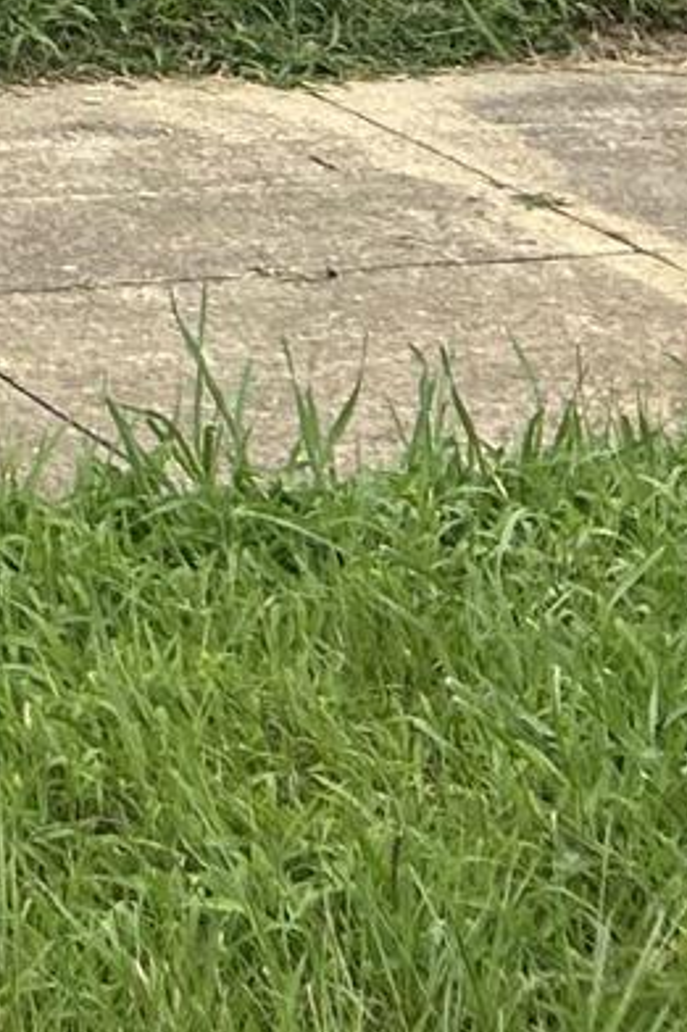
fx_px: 4555
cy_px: -1643
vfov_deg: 10.6
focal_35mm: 159
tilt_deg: +8.9
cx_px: -1569
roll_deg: -0.1
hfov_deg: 7.3
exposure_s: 1/1048
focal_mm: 5.7
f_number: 1.5
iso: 50
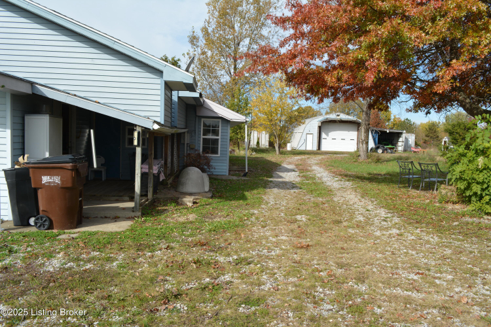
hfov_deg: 67.4
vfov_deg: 47.9
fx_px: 368
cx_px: 246
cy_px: 164
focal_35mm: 27
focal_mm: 18
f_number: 8
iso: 140
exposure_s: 1/250
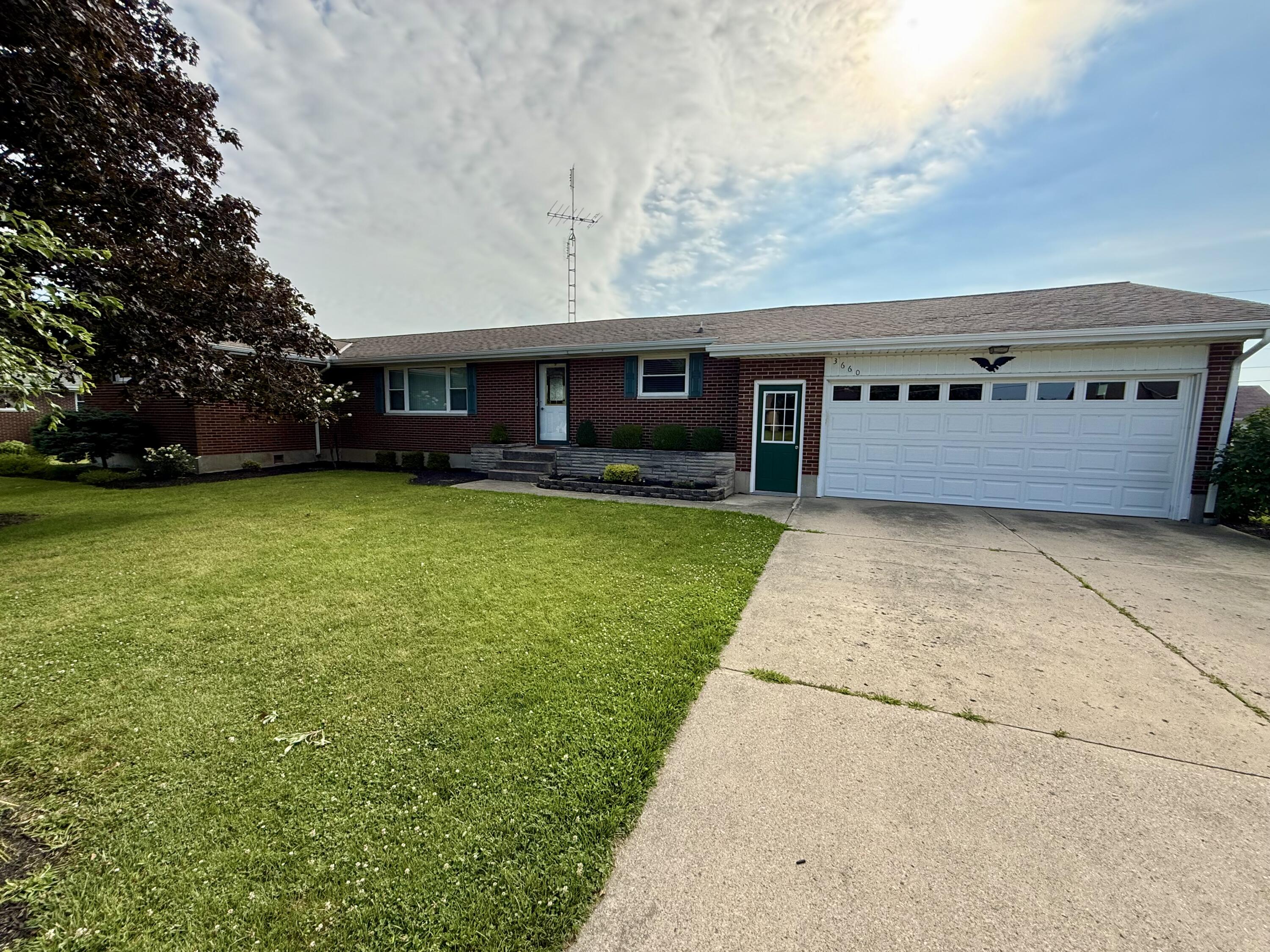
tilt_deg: -6.4
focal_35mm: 14
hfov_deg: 102.1
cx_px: 635
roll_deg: -0.8
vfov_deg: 85.7
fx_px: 514
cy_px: 476
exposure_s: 1/1745
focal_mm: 2.22
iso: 64
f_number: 2.2
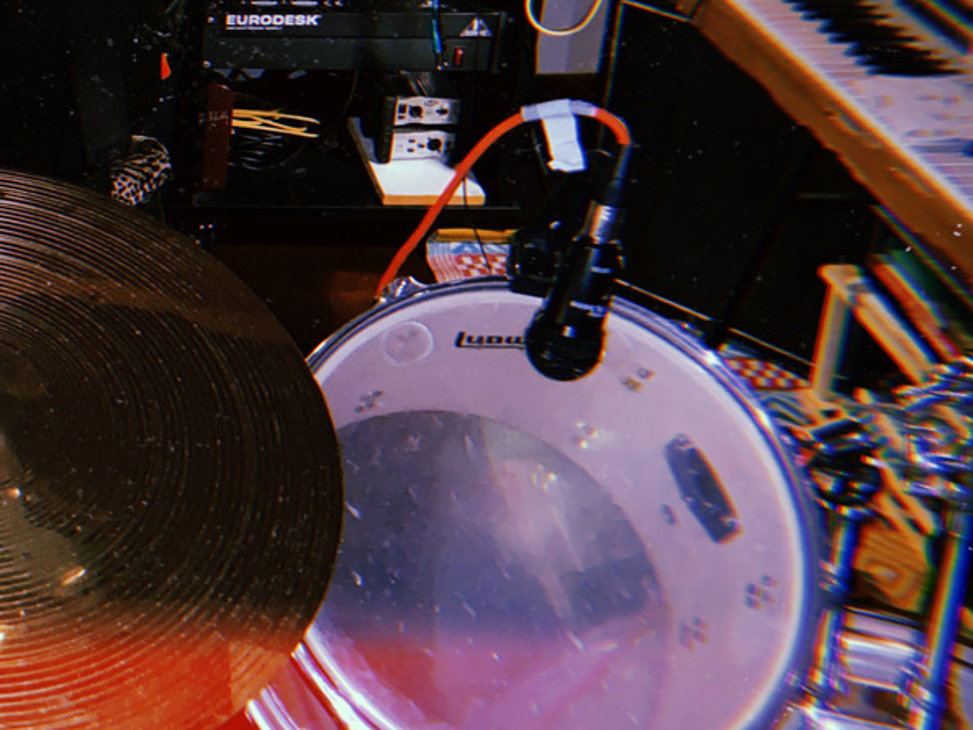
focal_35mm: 70
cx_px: -146
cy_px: 216
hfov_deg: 25.4
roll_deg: +1.0
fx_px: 1968
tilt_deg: -27.1
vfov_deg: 20.9
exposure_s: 1/4
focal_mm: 4.25
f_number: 1.8
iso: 320
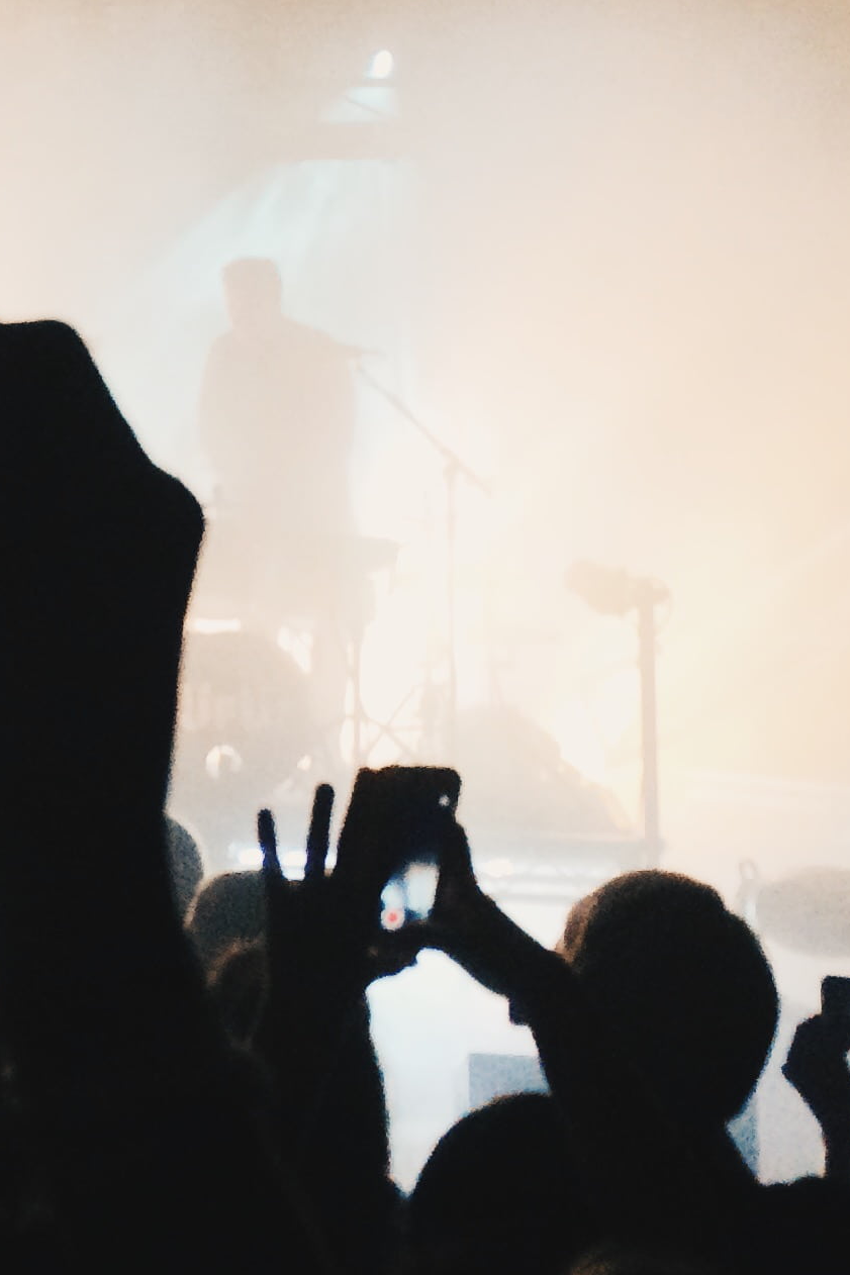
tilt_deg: +8.0
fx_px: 2763
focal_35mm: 78
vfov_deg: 25.7
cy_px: 354
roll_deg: +0.6
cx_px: -172
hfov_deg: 16.7
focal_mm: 4.15
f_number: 2.2
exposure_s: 1/33
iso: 125
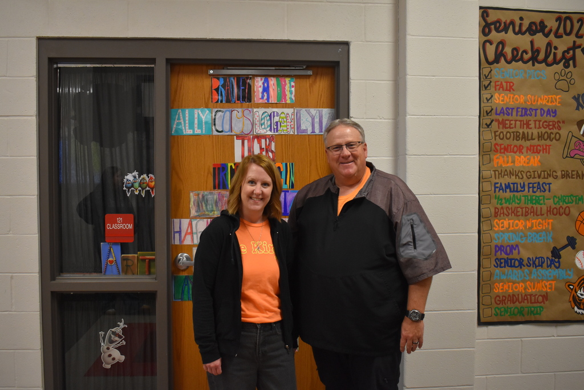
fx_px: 584
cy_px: 195
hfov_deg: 53.1
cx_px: 292
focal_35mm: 36
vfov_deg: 36.9
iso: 1600
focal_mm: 24
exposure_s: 1/125
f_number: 3.8
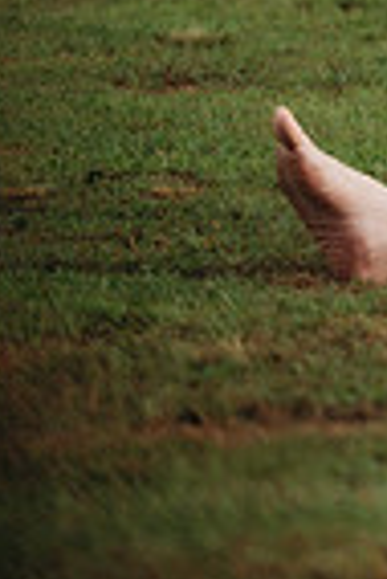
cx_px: 1137
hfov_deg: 3.3
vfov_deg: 5.0
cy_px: -198
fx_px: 6627
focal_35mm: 412
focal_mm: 98
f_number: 2.8
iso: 100
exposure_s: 1/200
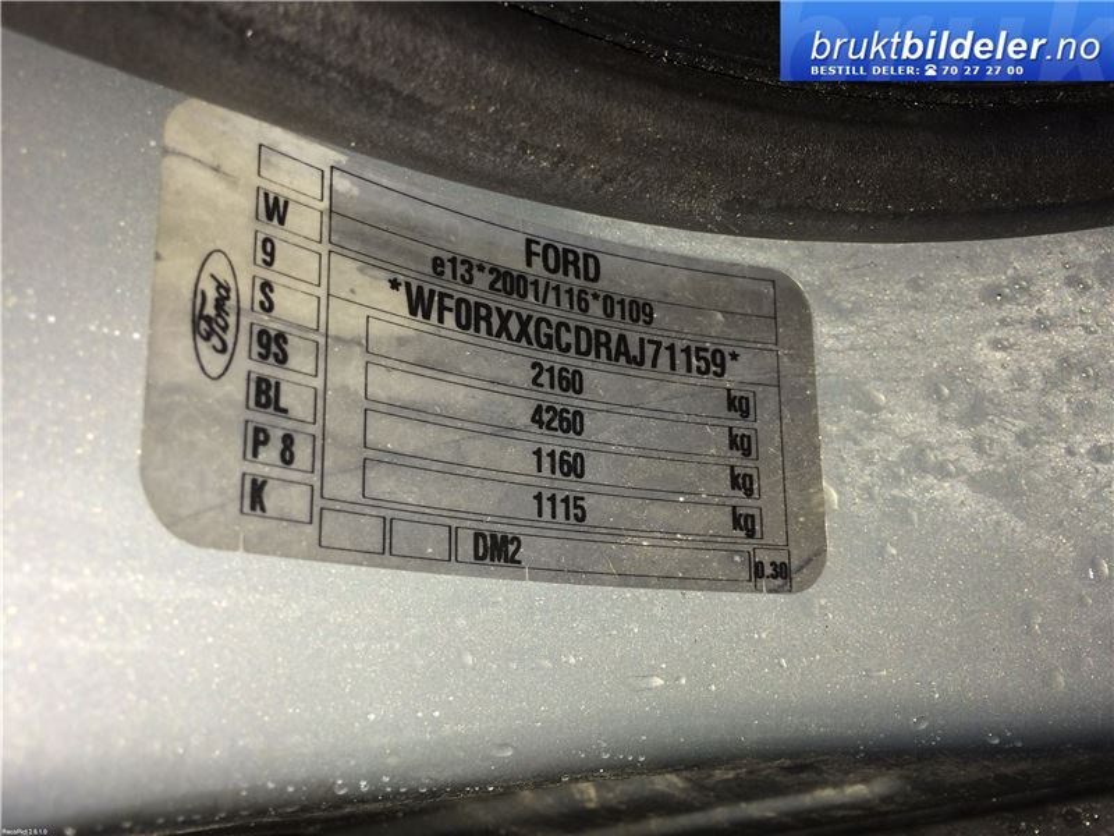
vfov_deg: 48.2
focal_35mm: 29
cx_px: 557
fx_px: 933
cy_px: 418
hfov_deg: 61.7
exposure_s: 1/86
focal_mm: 4.15
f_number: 2.2
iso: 32
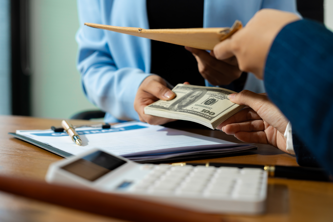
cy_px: 111
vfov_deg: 27.0
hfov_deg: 39.6
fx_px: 462
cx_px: 166
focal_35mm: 50
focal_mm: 50
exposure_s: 1/160
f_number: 4
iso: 500
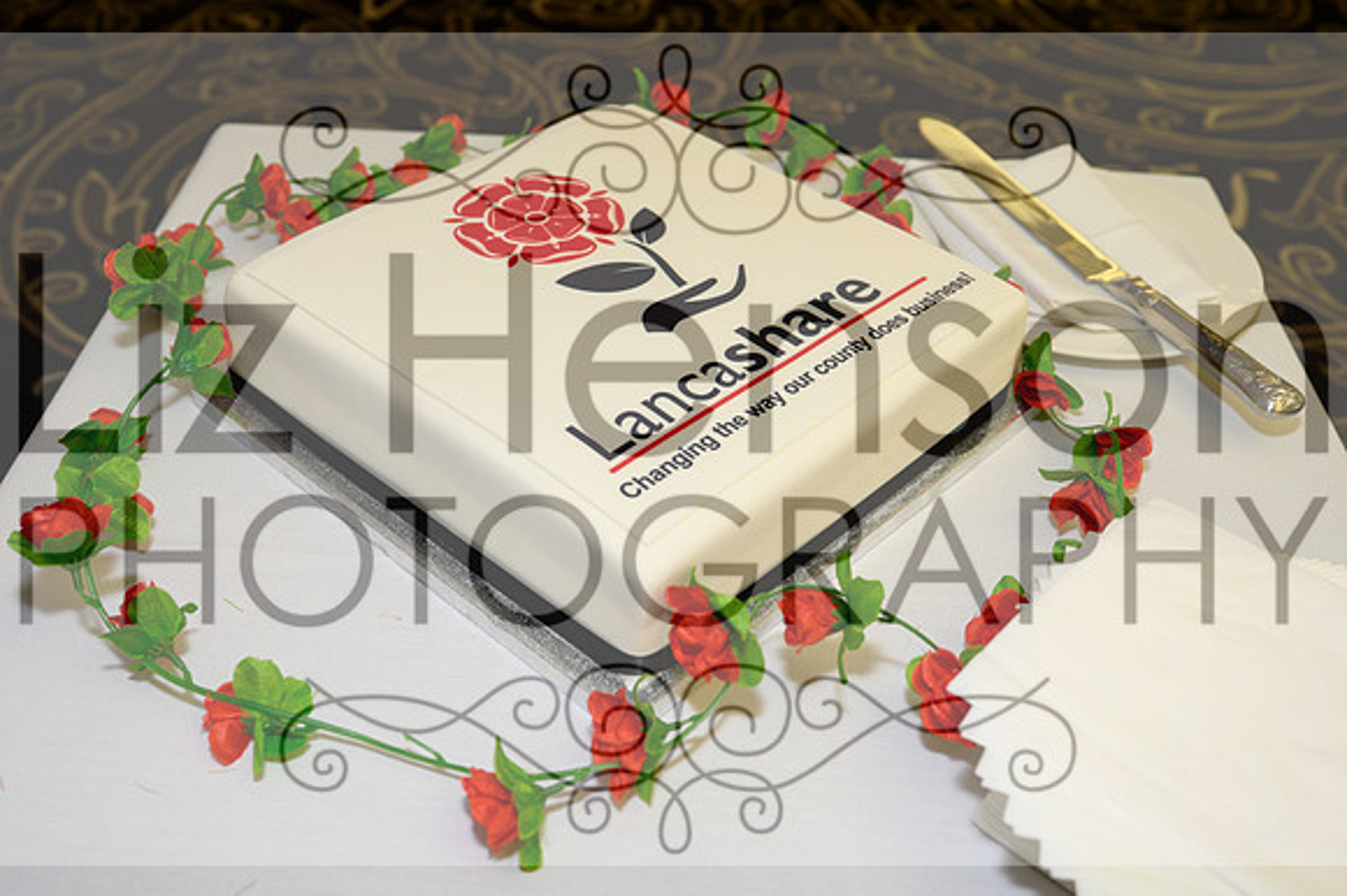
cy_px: 358
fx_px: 1516
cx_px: 663
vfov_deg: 32.8
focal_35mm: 41
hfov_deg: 47.9
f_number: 4
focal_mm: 32.5
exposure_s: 1/160
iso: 2200
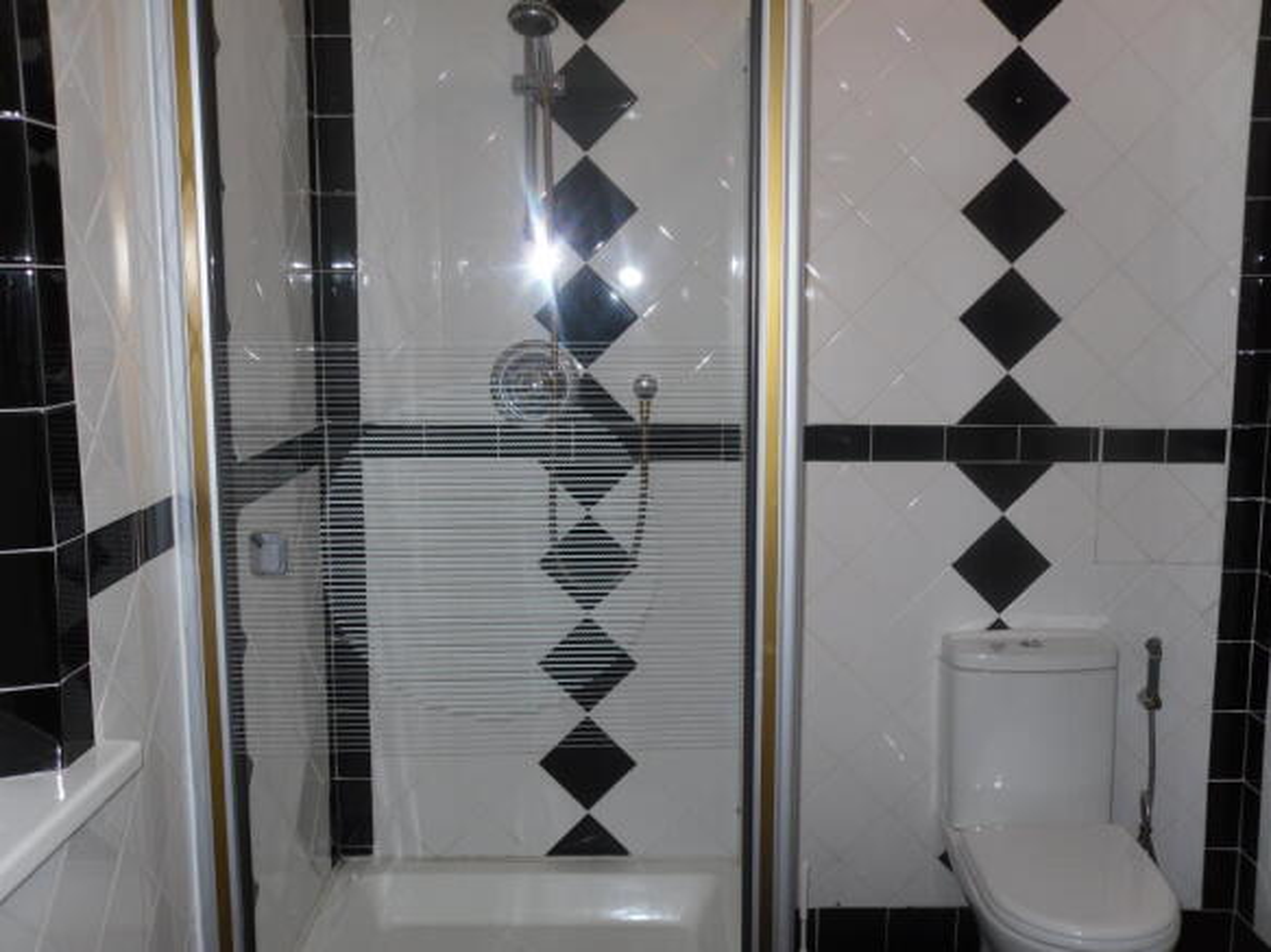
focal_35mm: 35
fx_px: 1285
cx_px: 636
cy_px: 476
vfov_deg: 40.7
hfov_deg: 52.6
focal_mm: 6.3
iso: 80
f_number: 3.5
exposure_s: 1/45
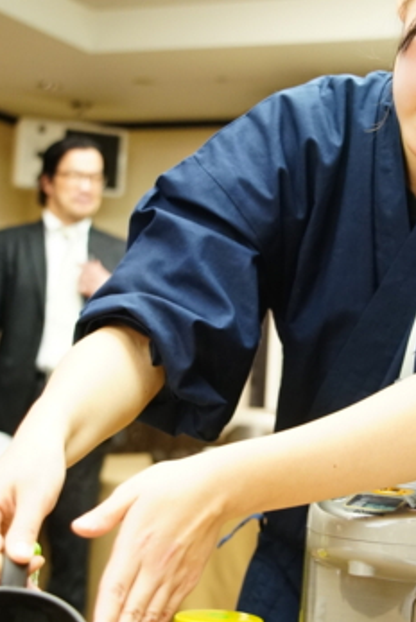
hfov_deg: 16.4
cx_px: 307
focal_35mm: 83
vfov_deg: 24.4
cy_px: 335
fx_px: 1436
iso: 2000
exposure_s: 1/80
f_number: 4.5
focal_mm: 45
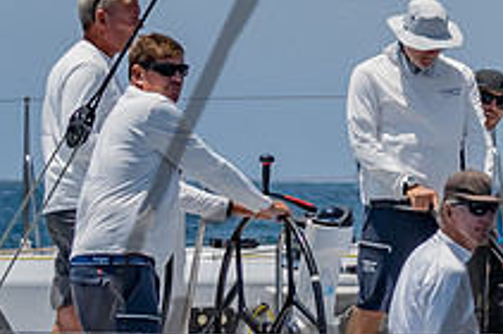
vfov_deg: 2.2
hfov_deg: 3.2
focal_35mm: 633
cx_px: 885
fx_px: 8831
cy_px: -14
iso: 320
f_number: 5.6
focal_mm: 98
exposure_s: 1/1250
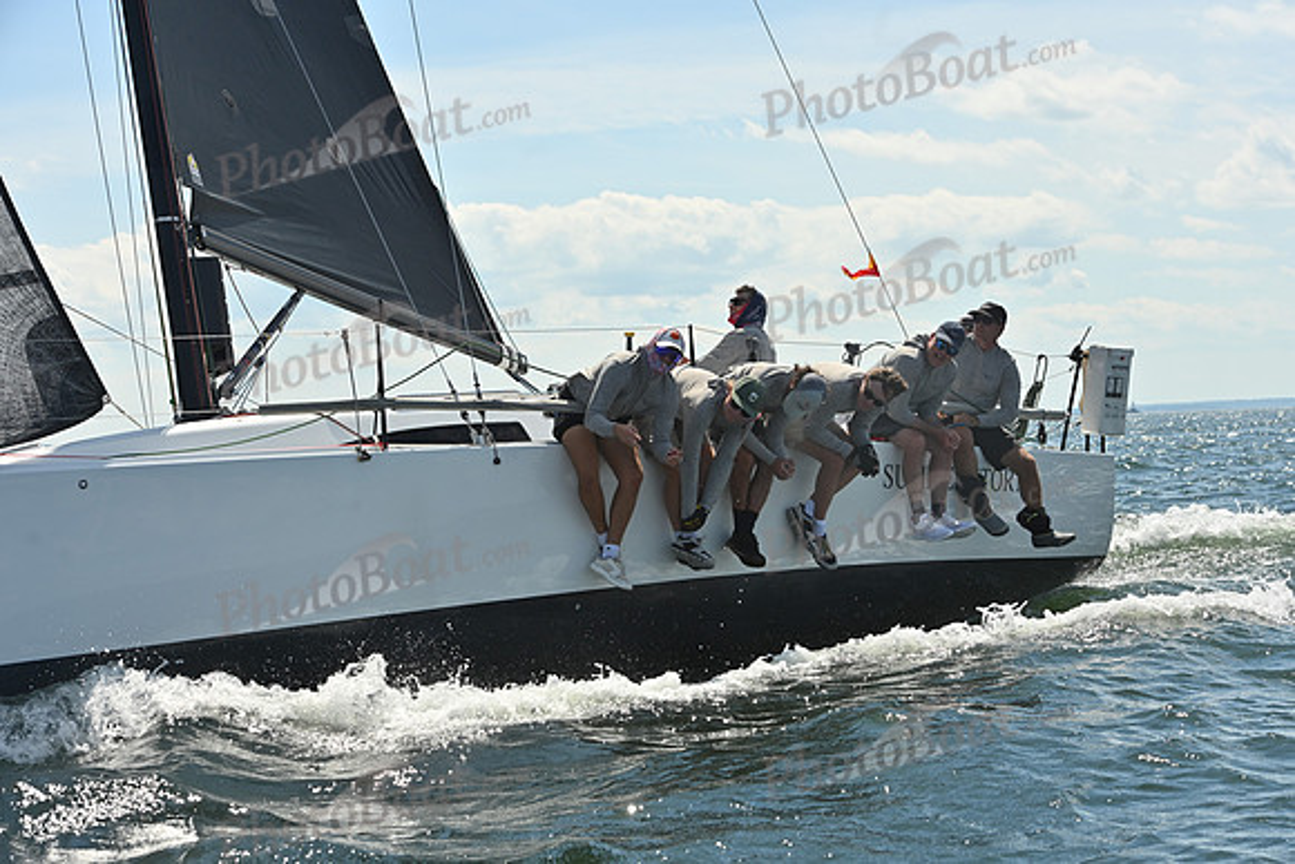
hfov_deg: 27.0
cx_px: 648
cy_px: 432
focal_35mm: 75
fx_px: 2698
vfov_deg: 18.2
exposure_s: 1/1600
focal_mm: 75
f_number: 9
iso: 250
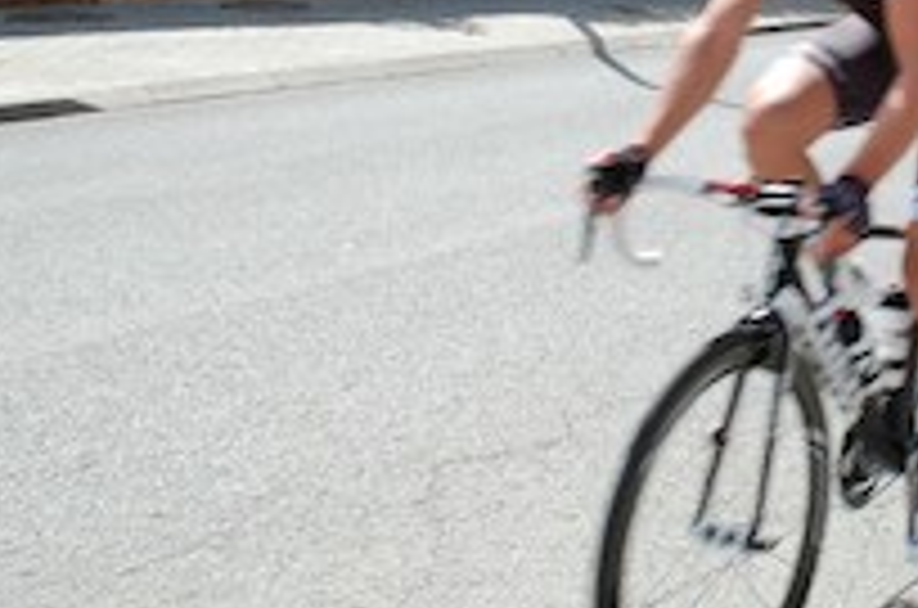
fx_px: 1348
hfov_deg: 35.7
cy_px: 52
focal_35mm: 53
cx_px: 796
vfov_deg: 24.6
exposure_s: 1/320
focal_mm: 18
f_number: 9
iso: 200
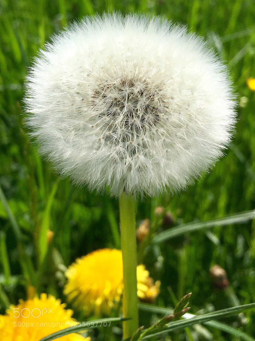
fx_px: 285
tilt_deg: -27.9
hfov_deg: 48.2
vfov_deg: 61.7
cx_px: 128
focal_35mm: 29
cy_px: 170
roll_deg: +6.0
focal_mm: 4.15
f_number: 2.2
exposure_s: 1/3663
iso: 25
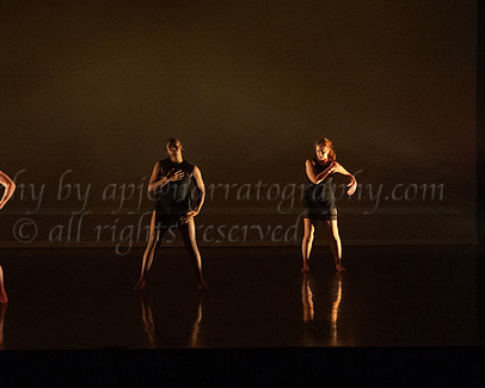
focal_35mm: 97
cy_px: 210
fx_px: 1393
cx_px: 261
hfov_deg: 19.8
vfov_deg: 15.9
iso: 4000
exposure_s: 1/320
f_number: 3.2
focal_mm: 54
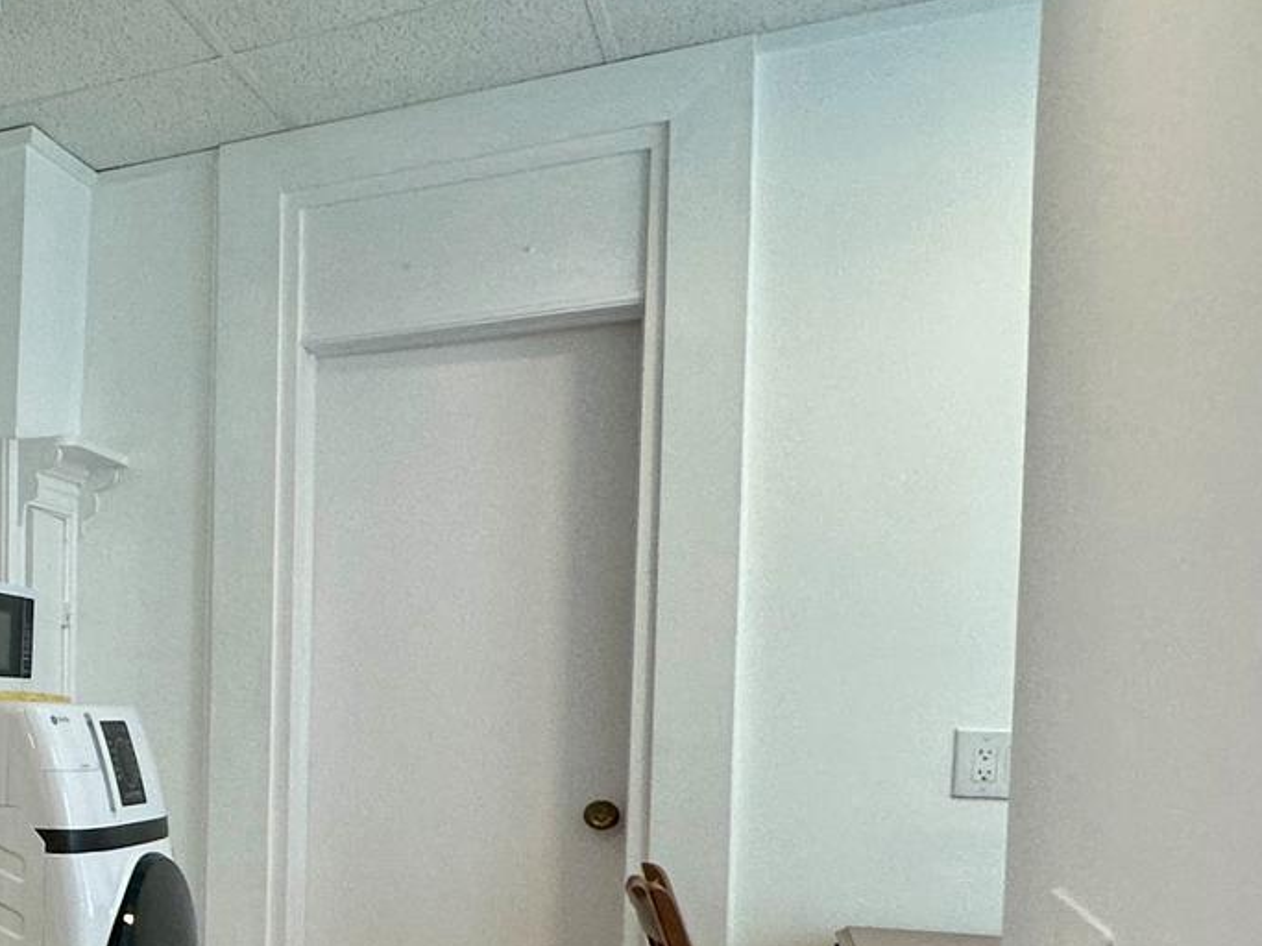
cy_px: 777
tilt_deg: -2.8
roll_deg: +2.1
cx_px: -538
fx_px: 1531
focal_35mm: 42
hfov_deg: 30.3
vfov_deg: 33.2
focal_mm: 2.22
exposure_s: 1/120
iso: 160
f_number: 2.2
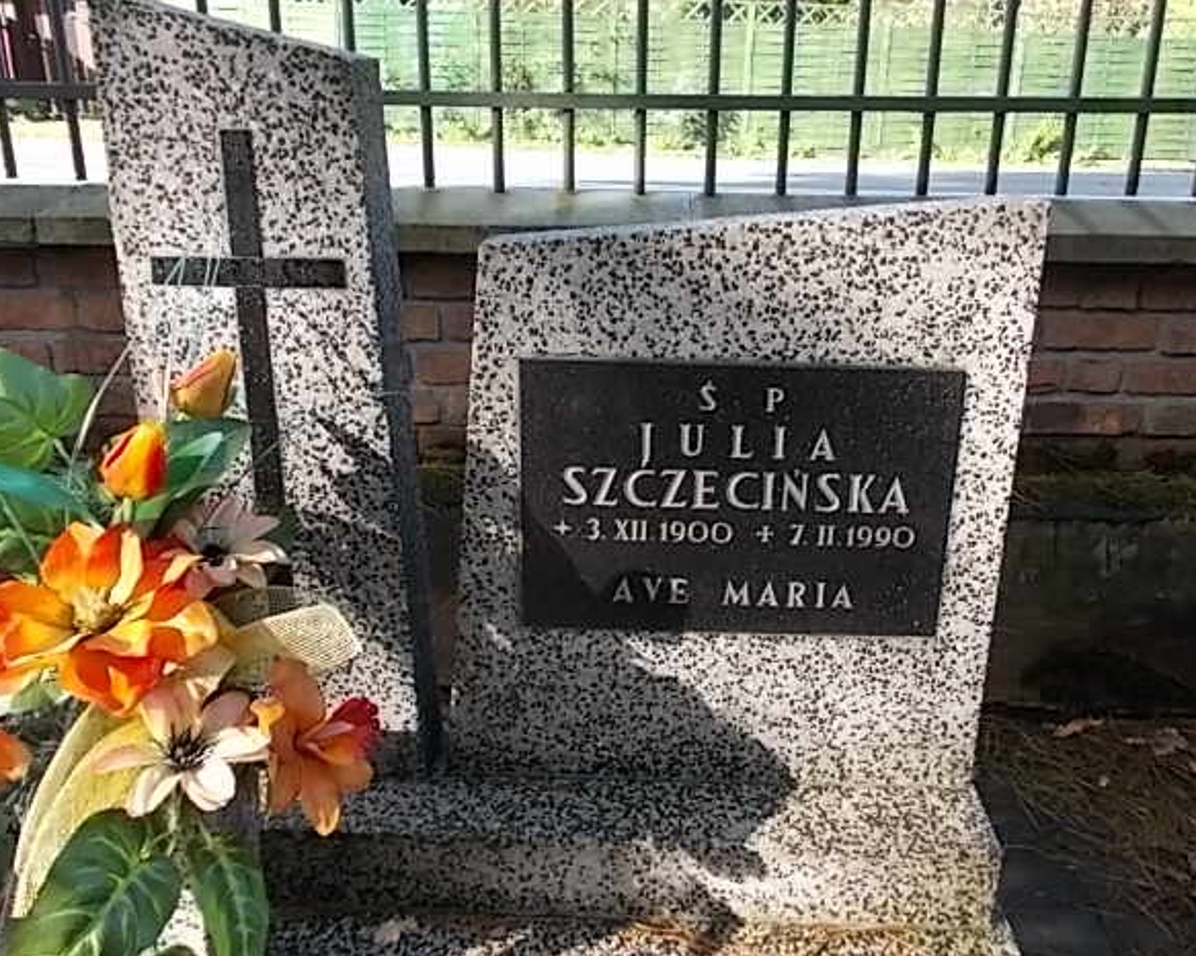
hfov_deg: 58.7
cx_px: 646
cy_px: 472
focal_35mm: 30
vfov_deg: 48.5
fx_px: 1062
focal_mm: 4
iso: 80
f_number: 2.7
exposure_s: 1/125
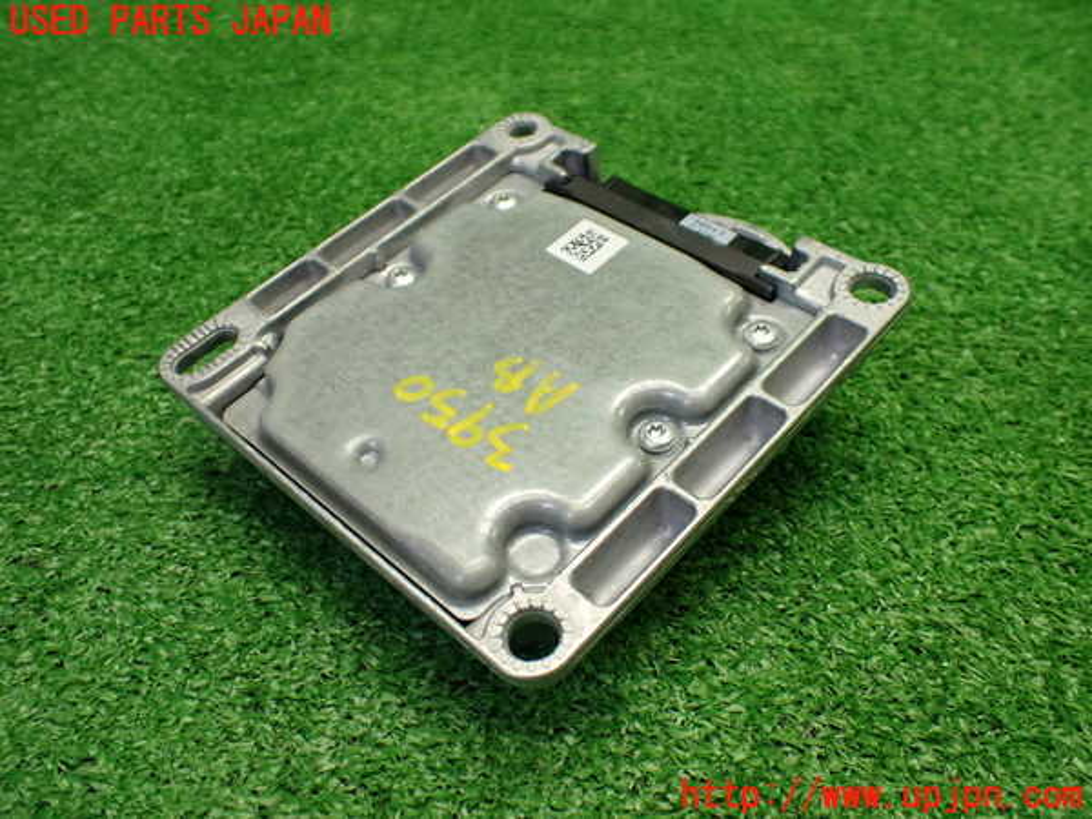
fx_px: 946
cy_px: 410
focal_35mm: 30
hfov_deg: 60.0
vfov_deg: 46.8
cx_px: 546
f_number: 2.3
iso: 400
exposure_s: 1/125
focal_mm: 5.4
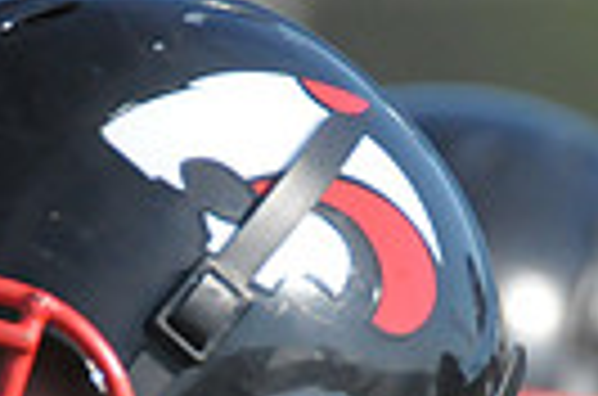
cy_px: 862
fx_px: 43417
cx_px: 252
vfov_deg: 0.5
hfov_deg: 0.8
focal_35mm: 2620
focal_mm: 400
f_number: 4
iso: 1600
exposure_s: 1/8000
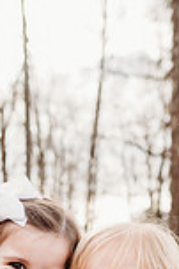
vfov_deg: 25.0
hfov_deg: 19.1
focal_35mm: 71
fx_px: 531
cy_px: 342
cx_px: 71
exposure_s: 1/250
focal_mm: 24
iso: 100
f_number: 3.2
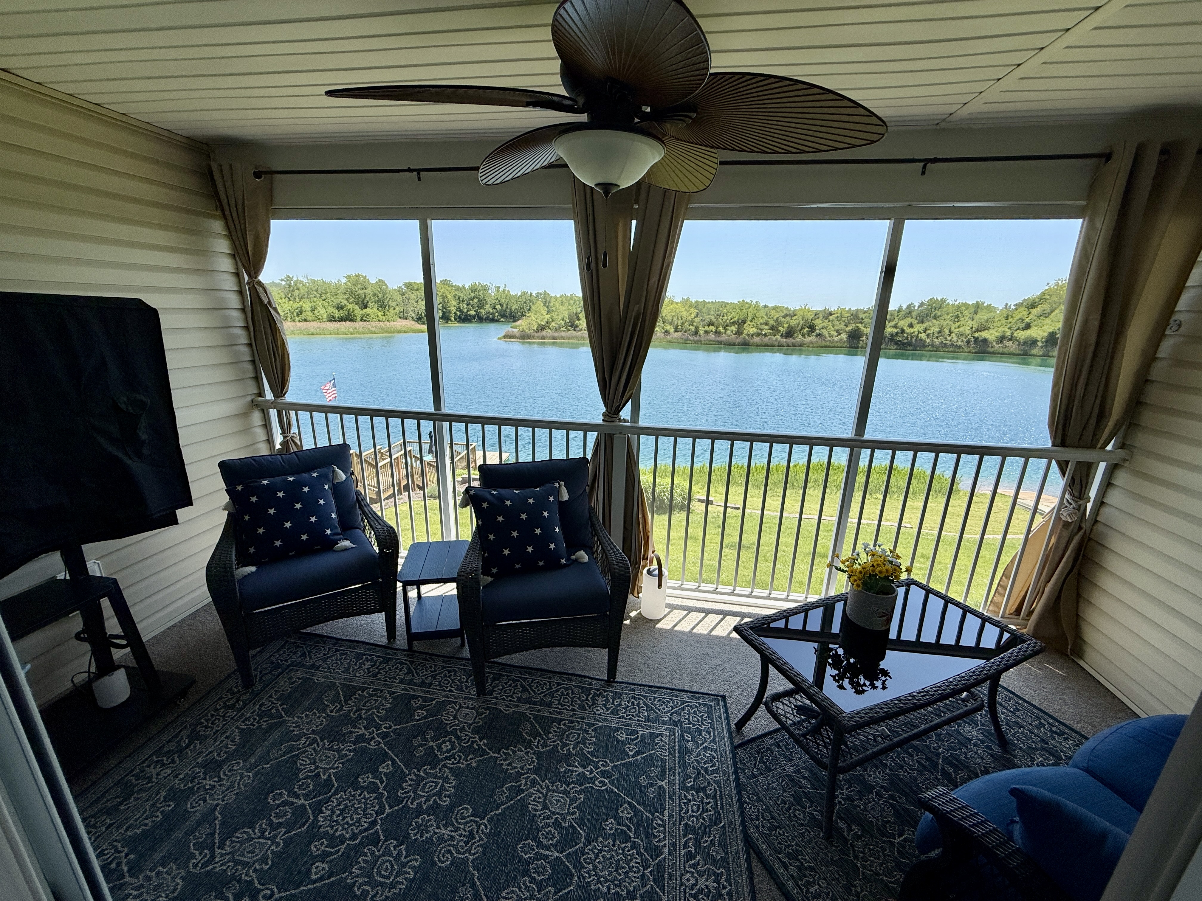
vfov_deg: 85.7
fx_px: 486
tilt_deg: -16.2
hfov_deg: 102.1
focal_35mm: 14
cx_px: 601
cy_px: 450
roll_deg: -1.5
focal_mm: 2.22
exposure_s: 1/1050
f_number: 2.2
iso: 50
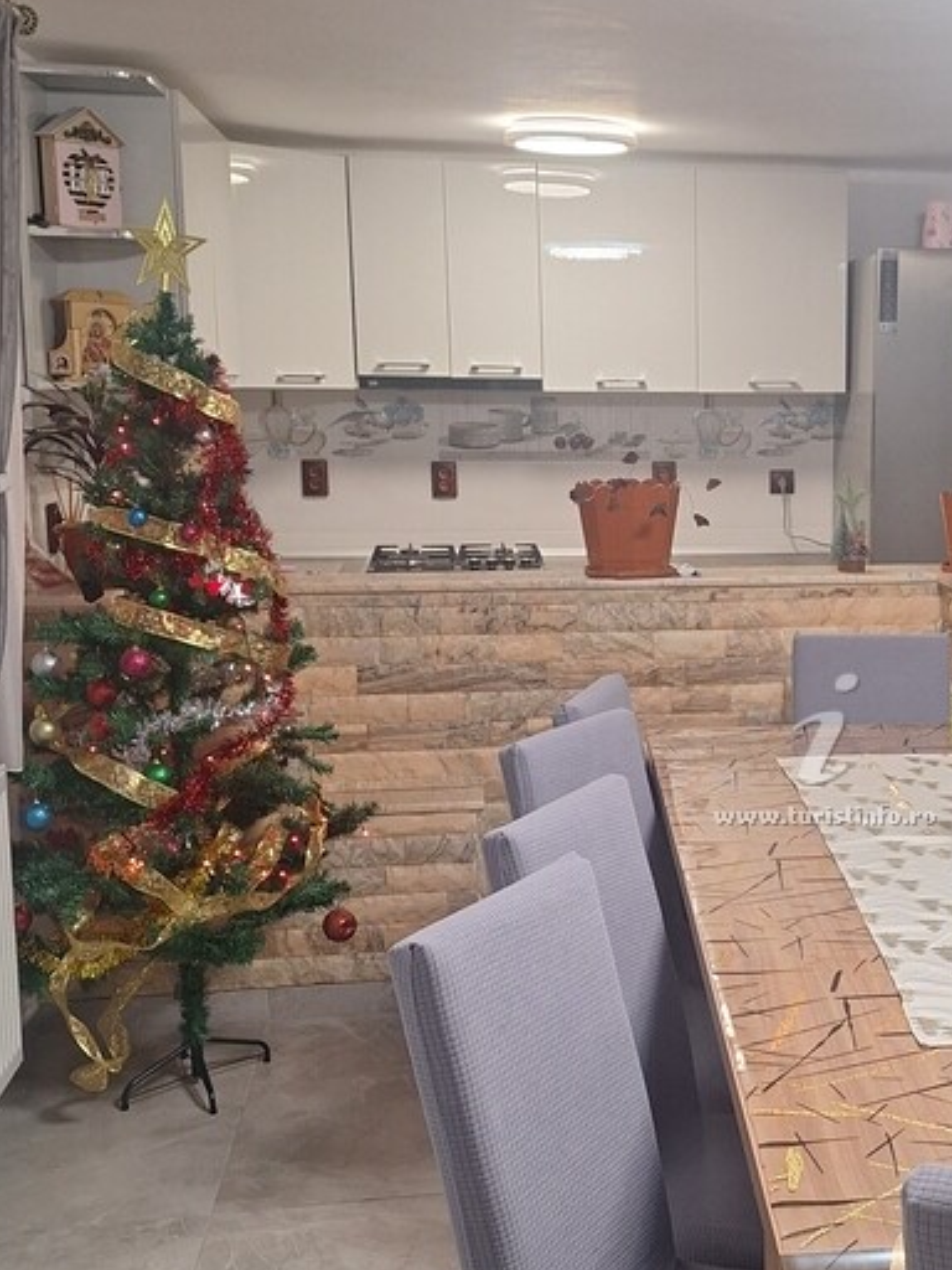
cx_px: 781
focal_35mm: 46
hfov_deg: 30.6
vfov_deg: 41.2
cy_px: 702
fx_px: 1687
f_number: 1.8
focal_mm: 5.54
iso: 100
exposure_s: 1/50
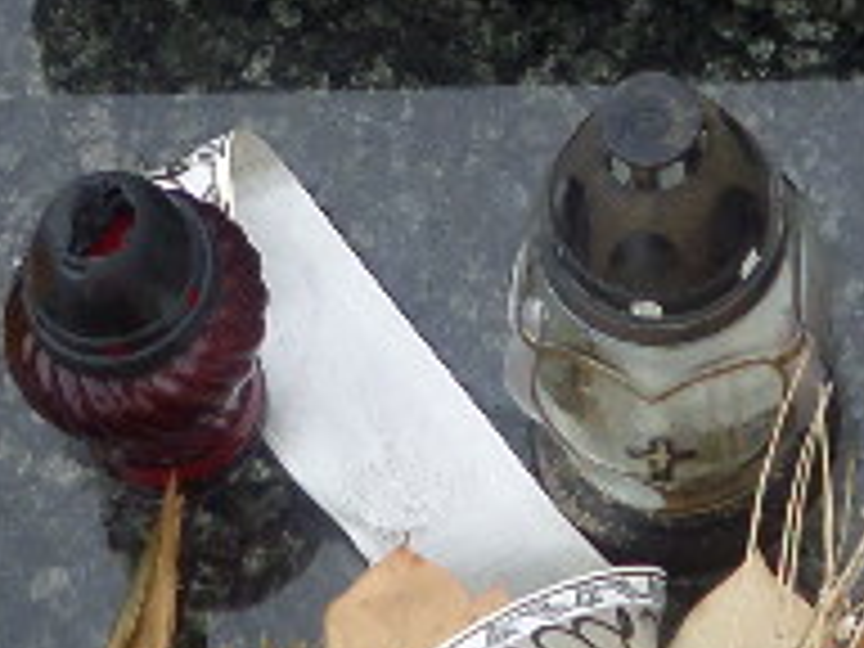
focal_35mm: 128
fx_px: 3195
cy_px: -657
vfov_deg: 10.6
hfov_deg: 15.3
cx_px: 738
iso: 80
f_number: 3.1
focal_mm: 4.3
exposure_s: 1/350
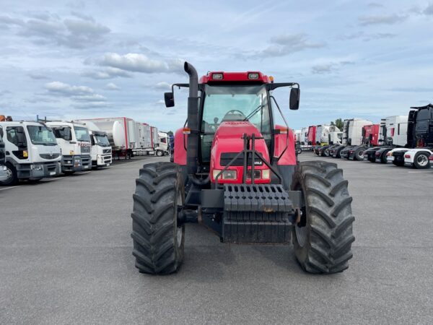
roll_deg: +0.5
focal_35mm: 26
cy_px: 162
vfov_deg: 53.1
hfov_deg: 67.3
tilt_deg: -3.6
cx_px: 216
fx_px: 325
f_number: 1.6
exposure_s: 1/2618
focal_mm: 4.2
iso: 32
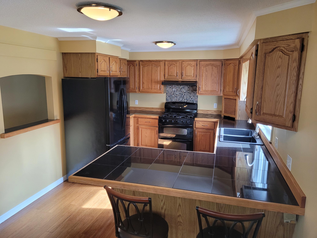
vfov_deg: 53.1
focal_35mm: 26
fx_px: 238
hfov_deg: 67.3
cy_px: 119
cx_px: 158
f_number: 1.8
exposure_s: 1/119
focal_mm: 5.4
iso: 320
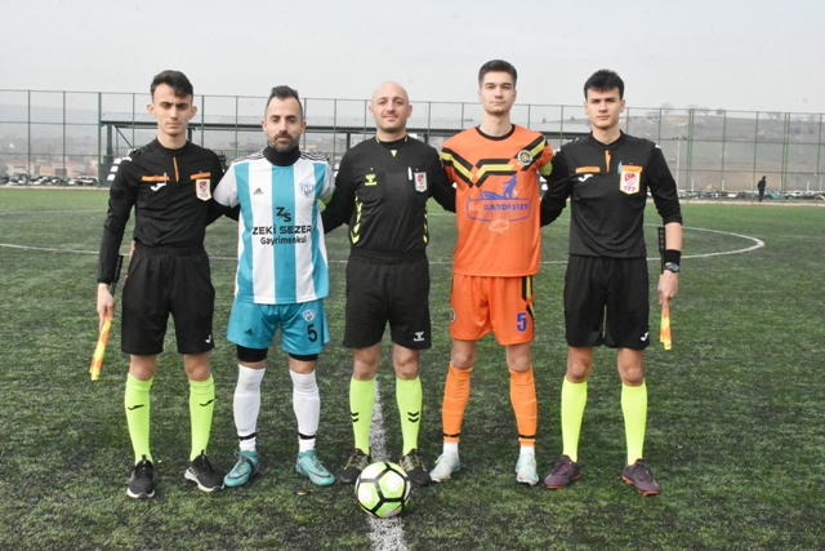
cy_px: 276
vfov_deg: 29.9
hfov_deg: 43.6
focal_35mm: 45
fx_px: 1031
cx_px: 412
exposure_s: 1/1250
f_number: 18
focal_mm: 30
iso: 8000
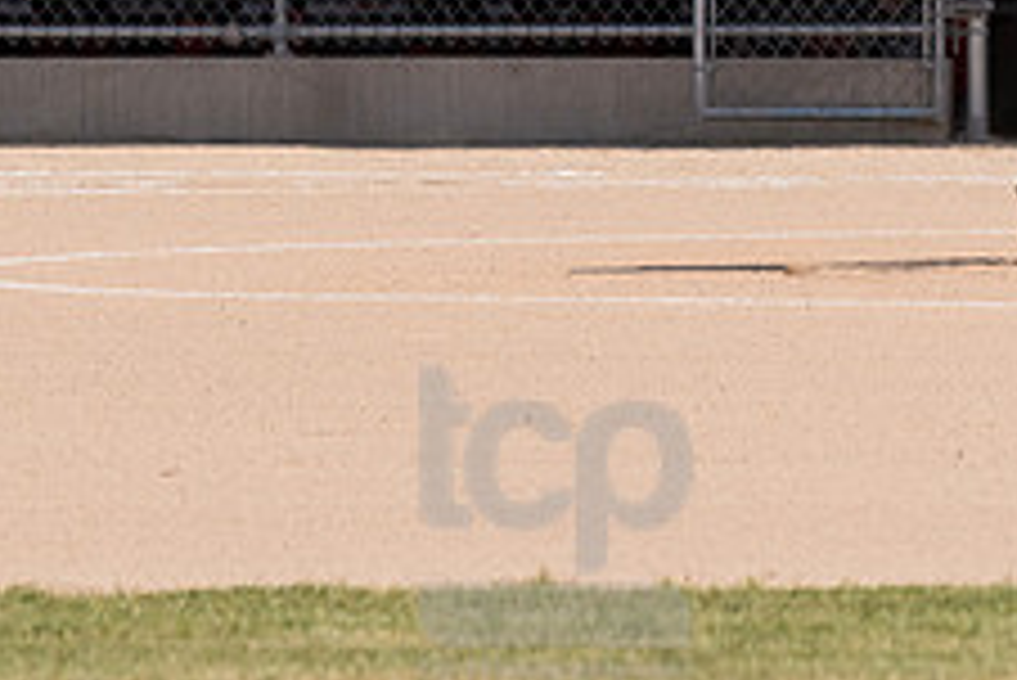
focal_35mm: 769
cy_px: -104
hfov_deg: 2.7
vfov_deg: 1.8
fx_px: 21737
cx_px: 1192
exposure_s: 1/1600
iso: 400
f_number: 5.6
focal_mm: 200
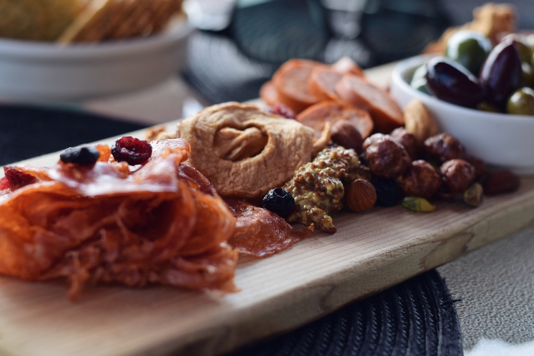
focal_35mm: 75
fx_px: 1112
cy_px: 178
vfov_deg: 18.2
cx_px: 267
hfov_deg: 27.0
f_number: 3.2
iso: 100
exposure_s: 1/250
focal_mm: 50
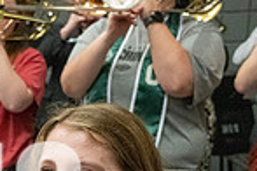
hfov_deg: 20.1
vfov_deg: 13.8
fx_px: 678
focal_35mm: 95
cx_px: -51
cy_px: 224
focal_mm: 24
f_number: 4
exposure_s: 1/500
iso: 10000
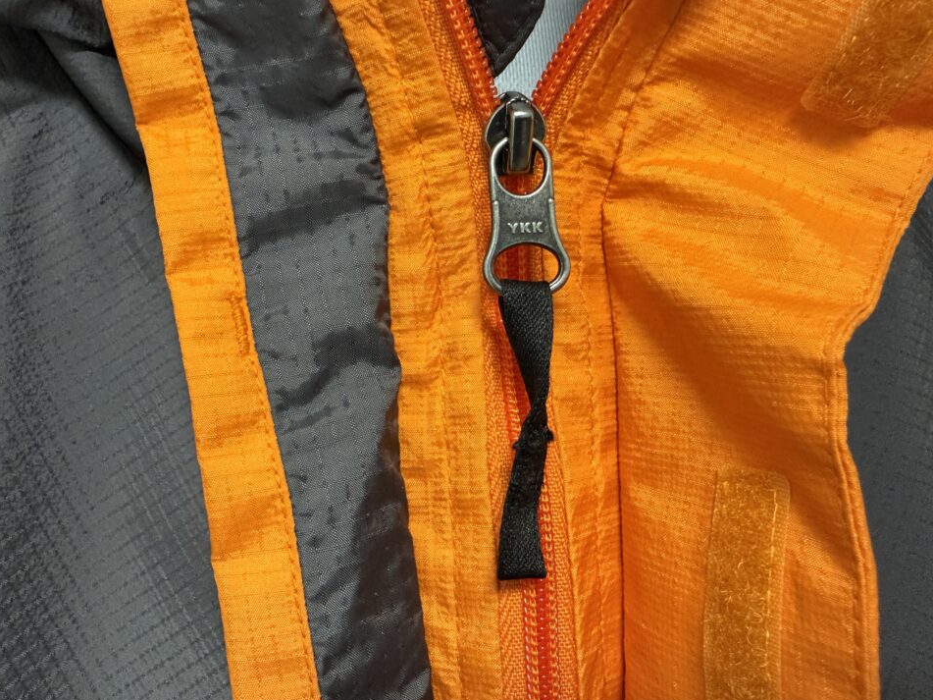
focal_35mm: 28
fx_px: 755
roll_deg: +0.7
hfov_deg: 63.4
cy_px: 329
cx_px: 446
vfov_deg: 49.7
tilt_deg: +1.3
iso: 500
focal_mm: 2.22
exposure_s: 1/50
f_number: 2.2
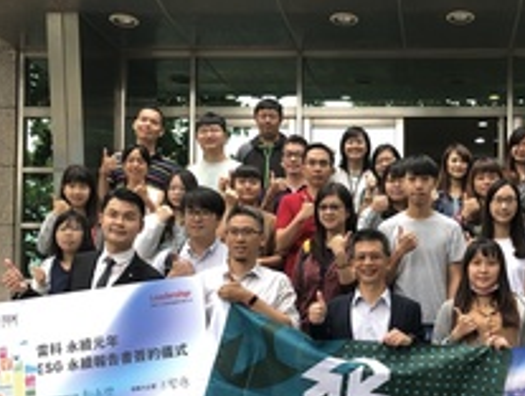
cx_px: 416
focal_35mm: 54
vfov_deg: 26.5
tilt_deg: +2.2
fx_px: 820
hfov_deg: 34.5
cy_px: 327
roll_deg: +0.5
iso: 20
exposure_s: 1/132
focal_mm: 4
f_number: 1.8
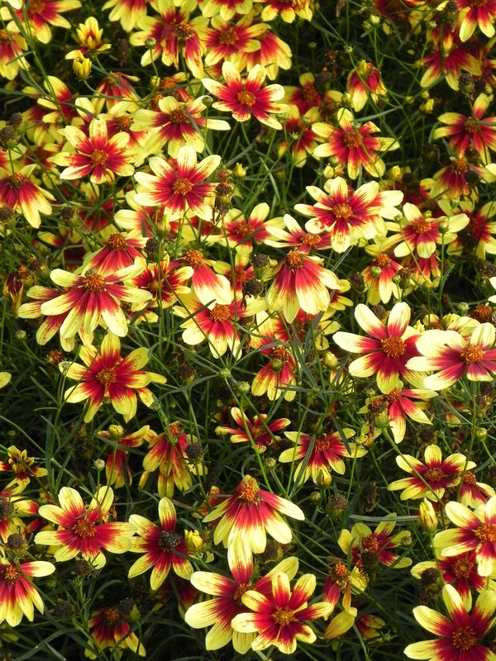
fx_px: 3095
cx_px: 248
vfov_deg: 12.2
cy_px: 330
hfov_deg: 9.2
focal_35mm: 162
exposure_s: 1/400
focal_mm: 28.8
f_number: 5
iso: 160
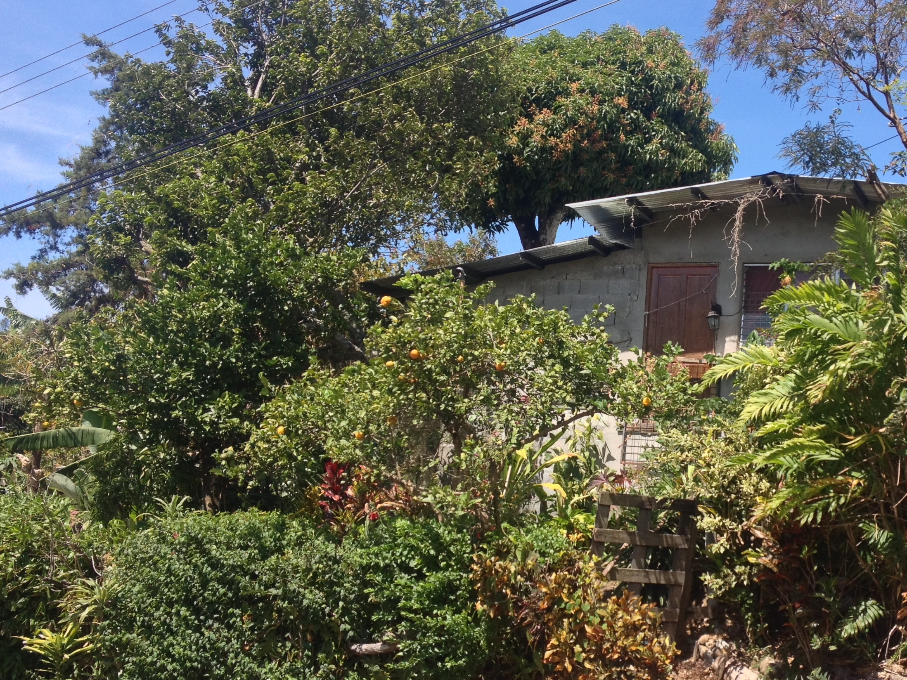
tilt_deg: +3.5
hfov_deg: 36.3
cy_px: 378
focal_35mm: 52
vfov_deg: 28.0
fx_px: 1363
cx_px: 633
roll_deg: -2.7
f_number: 2.4
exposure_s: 1/778
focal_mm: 4.28
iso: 50
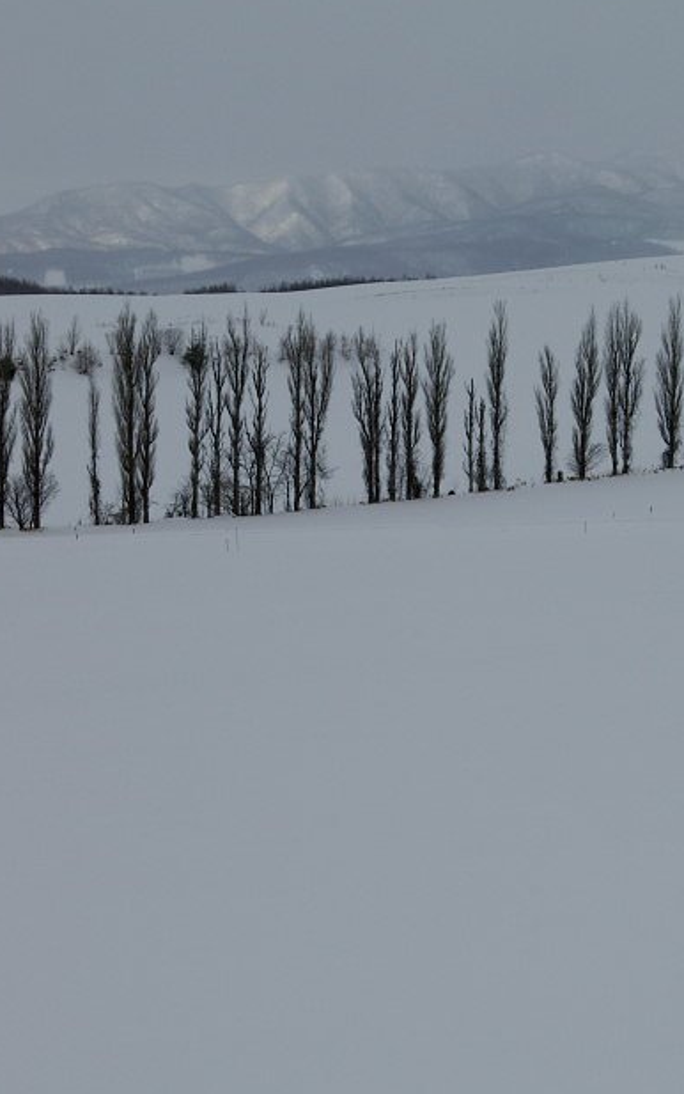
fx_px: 4312
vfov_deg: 14.4
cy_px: 686
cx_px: 450
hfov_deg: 9.1
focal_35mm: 145
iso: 200
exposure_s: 1/1000
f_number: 10
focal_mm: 73
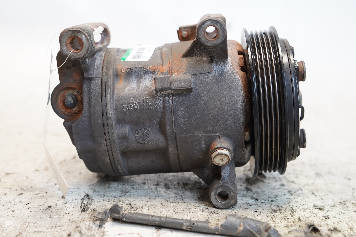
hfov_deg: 38.2
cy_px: 118
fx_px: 514
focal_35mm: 52
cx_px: 178
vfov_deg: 25.9
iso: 500
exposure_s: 1/60
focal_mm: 35
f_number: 4
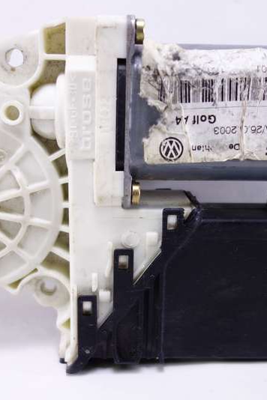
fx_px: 478
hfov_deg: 31.1
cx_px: 114
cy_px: 197
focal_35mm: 43
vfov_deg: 45.4
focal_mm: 10.4
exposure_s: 1/100
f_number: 1.8
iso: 125
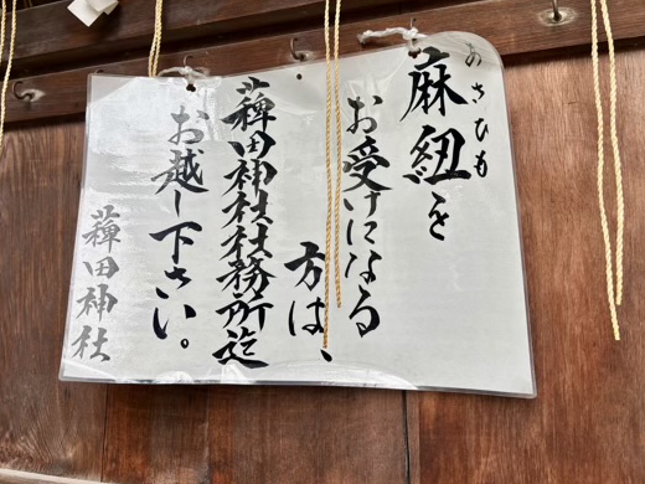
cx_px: 314
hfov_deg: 52.6
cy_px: 179
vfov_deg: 40.4
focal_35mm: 35
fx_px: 652
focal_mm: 5.96
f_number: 1.6
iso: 50
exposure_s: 1/475
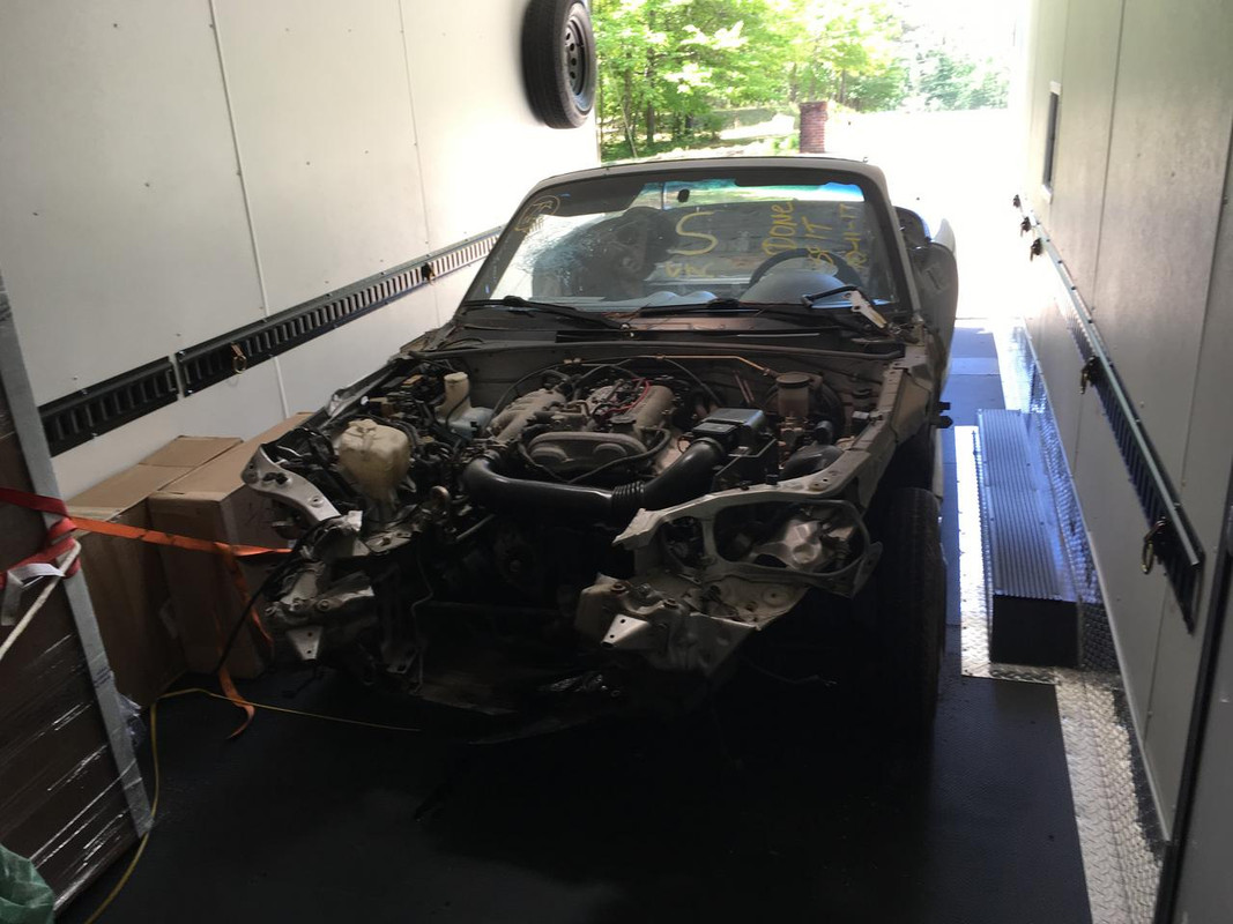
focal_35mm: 29
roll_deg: +1.0
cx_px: 616
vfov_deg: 48.2
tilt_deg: -15.8
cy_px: 462
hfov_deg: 61.7
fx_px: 1033
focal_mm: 4.15
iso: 32
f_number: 2.2
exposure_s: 1/60
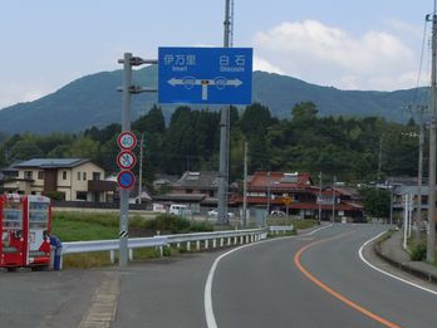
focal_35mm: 100
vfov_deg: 14.8
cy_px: 178
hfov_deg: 19.6
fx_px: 1262
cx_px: 201
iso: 100
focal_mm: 15.6
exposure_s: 1/400
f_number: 5.3
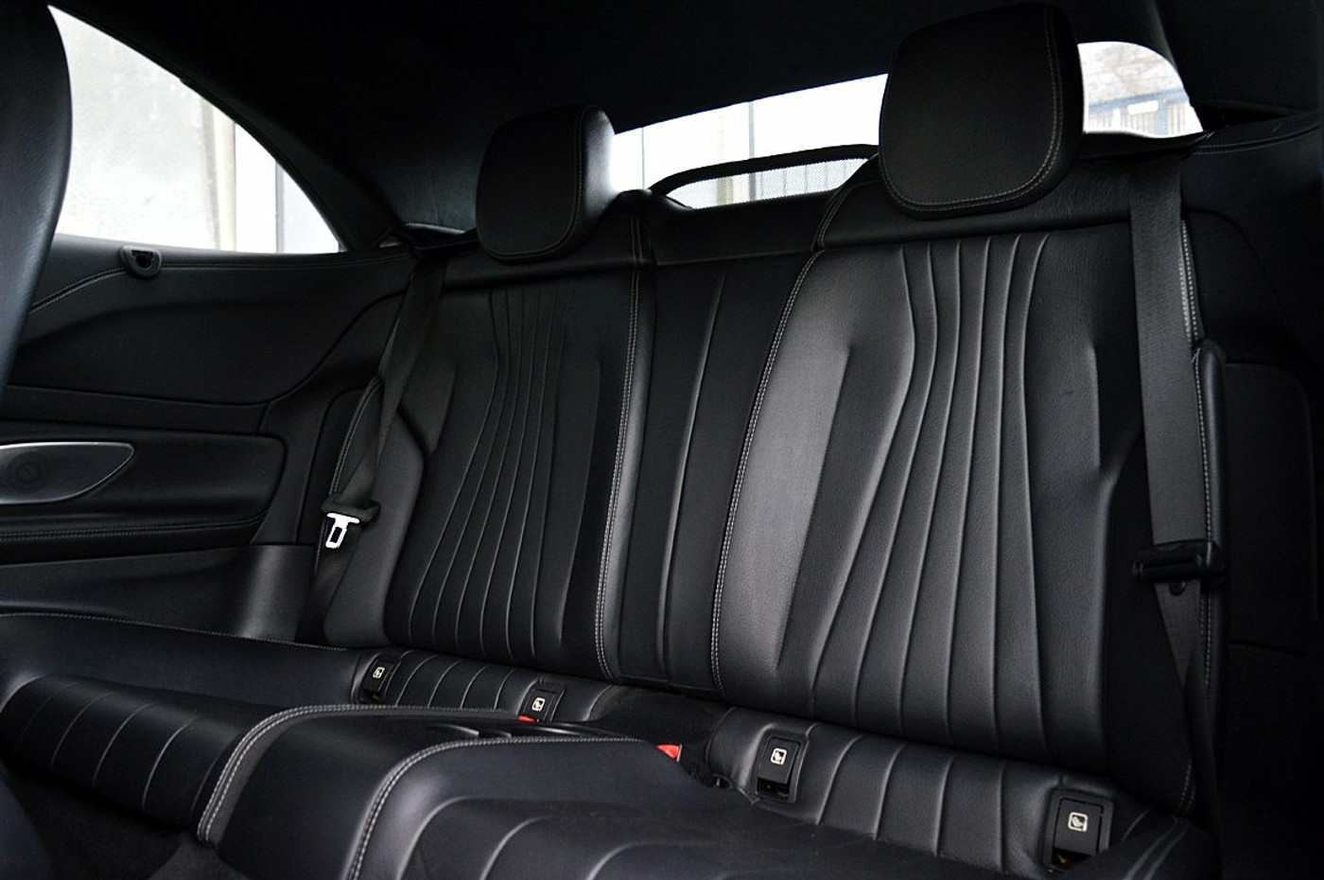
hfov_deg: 67.4
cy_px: 440
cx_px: 662
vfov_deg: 47.8
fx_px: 992
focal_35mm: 27
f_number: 3.5
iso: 800
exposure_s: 1/50
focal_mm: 18
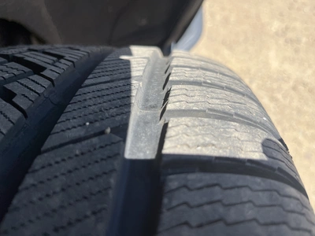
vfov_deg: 53.1
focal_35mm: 26
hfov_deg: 67.3
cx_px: 158
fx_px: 237
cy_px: 118
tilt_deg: -63.9
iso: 50
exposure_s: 1/1862
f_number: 1.6
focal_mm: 5.1
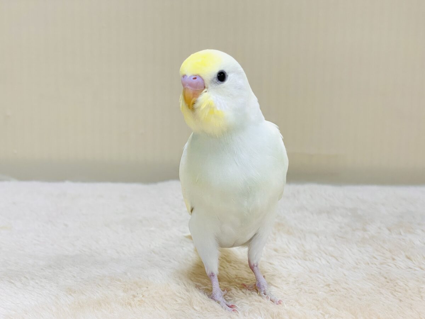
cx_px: 212
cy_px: 160
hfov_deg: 36.8
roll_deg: -1.4
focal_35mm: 52
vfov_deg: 28.0
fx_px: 638
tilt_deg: -9.9
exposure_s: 1/99
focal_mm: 6
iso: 64
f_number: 2
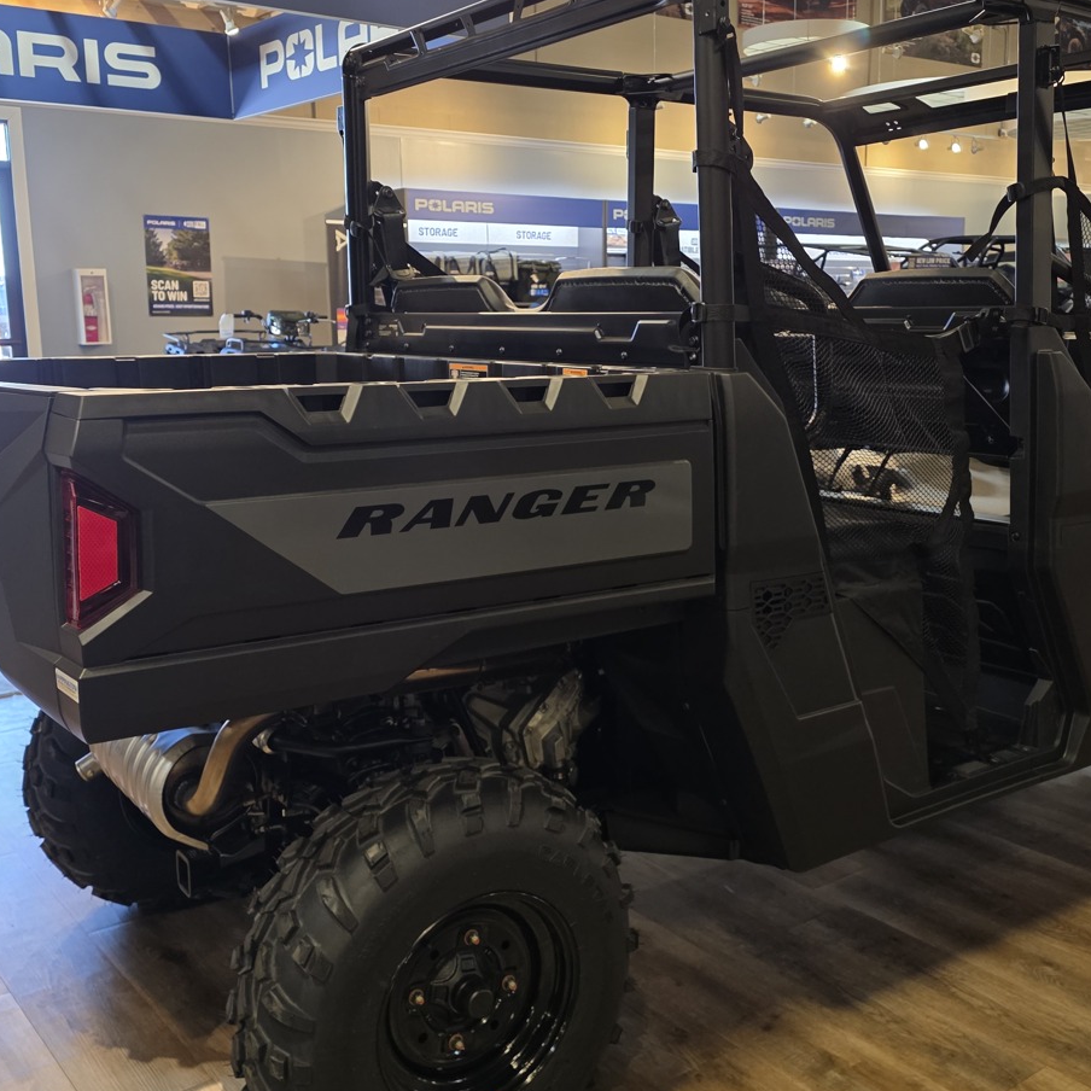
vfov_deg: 46.0
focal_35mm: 36
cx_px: 583
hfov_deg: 46.0
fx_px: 1284
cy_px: 550
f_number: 1.7
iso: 400
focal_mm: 6.3
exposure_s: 1/120
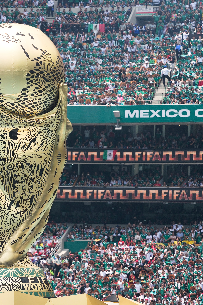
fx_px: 2064
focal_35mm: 244
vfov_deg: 8.4
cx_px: 16
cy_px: 153
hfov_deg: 5.6
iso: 400
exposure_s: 1/6400
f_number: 2.8
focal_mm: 162
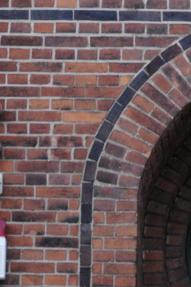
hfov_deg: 4.0
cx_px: 304
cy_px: -108
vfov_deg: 6.0
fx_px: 2733
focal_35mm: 343
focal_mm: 55
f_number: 4
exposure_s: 1/30
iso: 1100
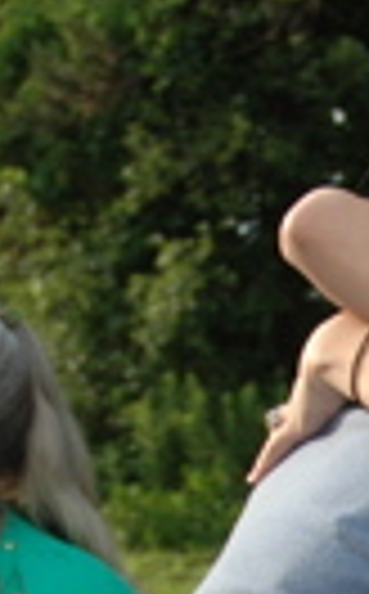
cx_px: 999
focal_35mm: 163
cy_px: 727
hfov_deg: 7.3
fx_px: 2634
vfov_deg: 12.5
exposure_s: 1/500
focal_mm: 22
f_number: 3.8
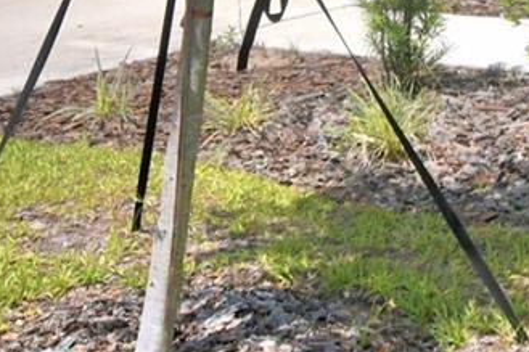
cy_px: -448
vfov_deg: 11.1
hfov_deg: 18.3
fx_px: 1571
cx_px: 601
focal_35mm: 107
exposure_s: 1/1250
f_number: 5
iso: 100
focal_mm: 15
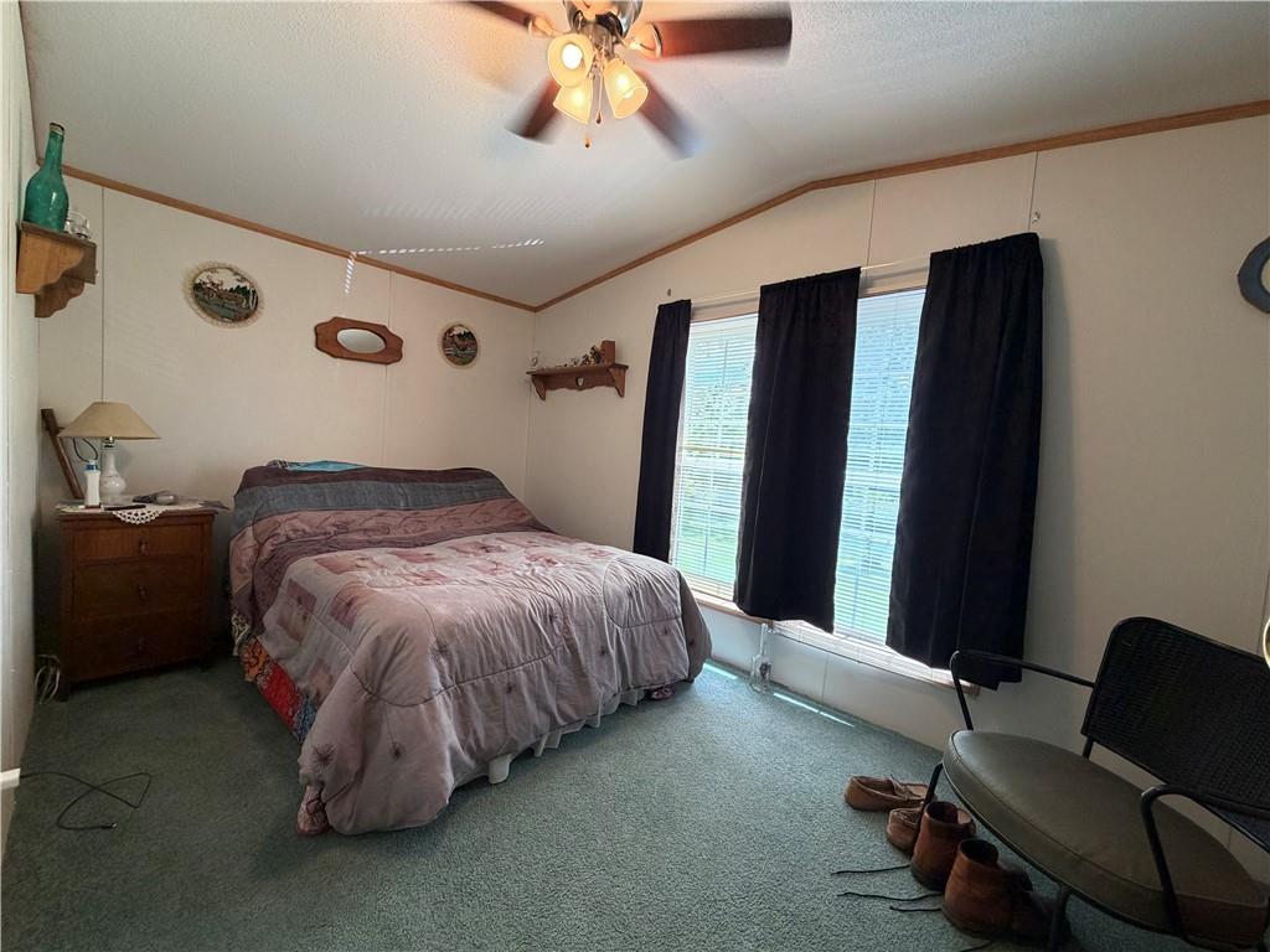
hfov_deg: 102.1
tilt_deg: -3.7
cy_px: 476
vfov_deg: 85.7
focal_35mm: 14
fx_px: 514
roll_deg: -4.7
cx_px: 635
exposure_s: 1/60
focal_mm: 2.22
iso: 160
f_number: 2.2
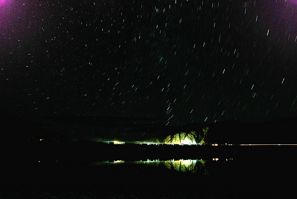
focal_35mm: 27
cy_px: 100
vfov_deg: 48.1
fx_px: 223
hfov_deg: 67.3
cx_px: 148
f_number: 8
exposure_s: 338
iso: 250
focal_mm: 18
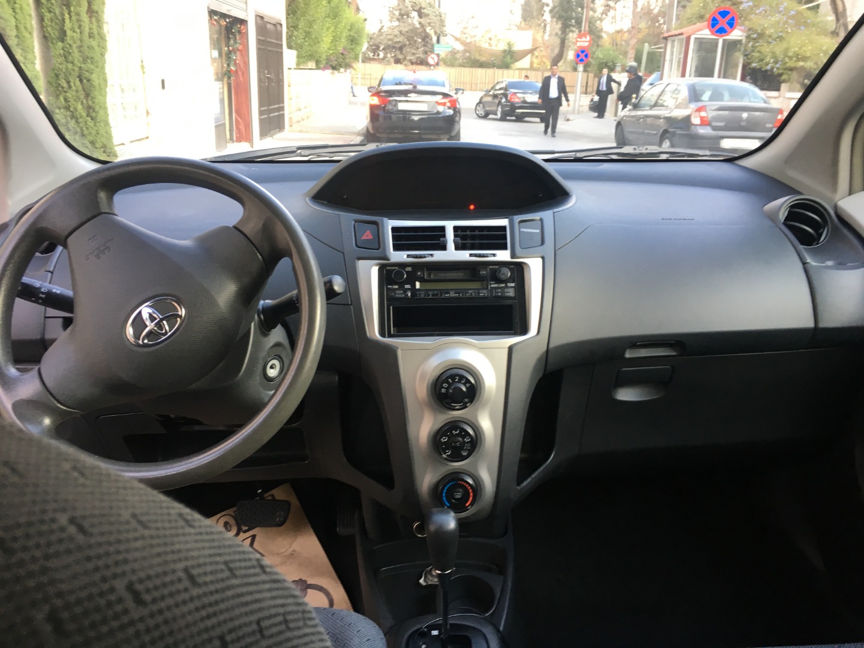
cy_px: 324
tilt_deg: -20.8
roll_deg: -0.5
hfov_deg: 61.7
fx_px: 724
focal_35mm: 29
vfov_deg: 48.2
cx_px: 432
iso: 25
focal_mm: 4.15
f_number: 2.2
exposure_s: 1/33
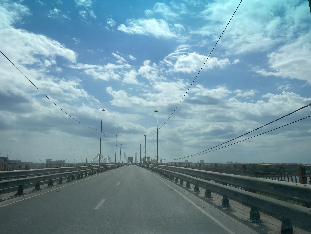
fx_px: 234
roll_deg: +2.4
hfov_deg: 67.3
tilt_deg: +11.2
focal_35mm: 26
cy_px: 117
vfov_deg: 53.1
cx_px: 156
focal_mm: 4.2
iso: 32
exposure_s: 1/13333
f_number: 1.6
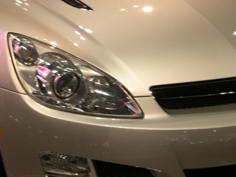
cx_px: 55
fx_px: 628
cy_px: 46
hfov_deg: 21.1
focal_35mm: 92
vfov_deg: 16.0
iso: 100
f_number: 2.8
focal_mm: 8
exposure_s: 1/38.1
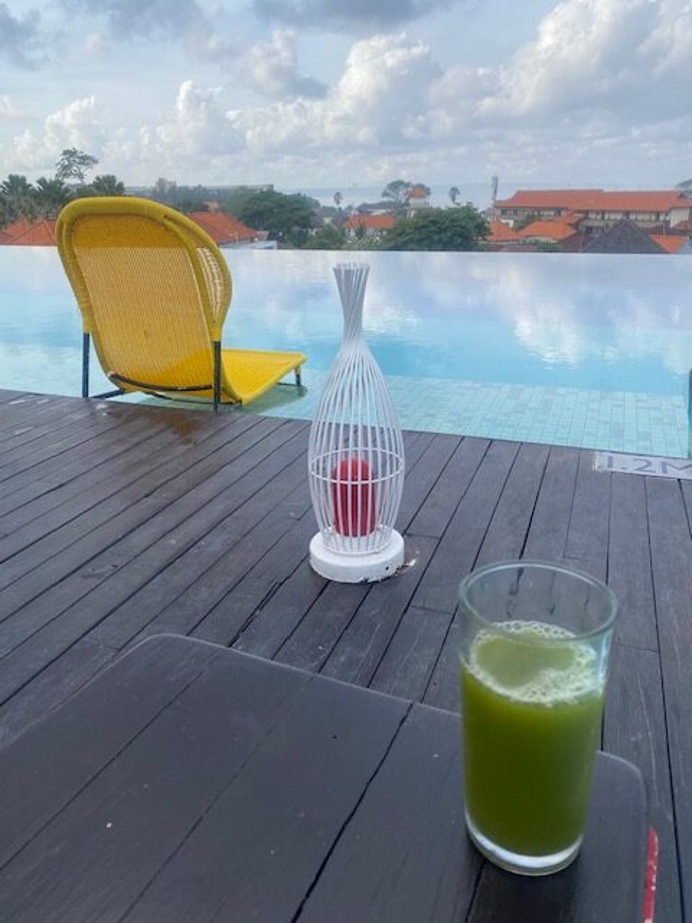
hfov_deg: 53.1
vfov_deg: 67.3
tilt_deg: -20.9
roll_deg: +0.5
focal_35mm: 26
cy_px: 462
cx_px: 346
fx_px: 693
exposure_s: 1/1629
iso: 32
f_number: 1.8
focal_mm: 4.25
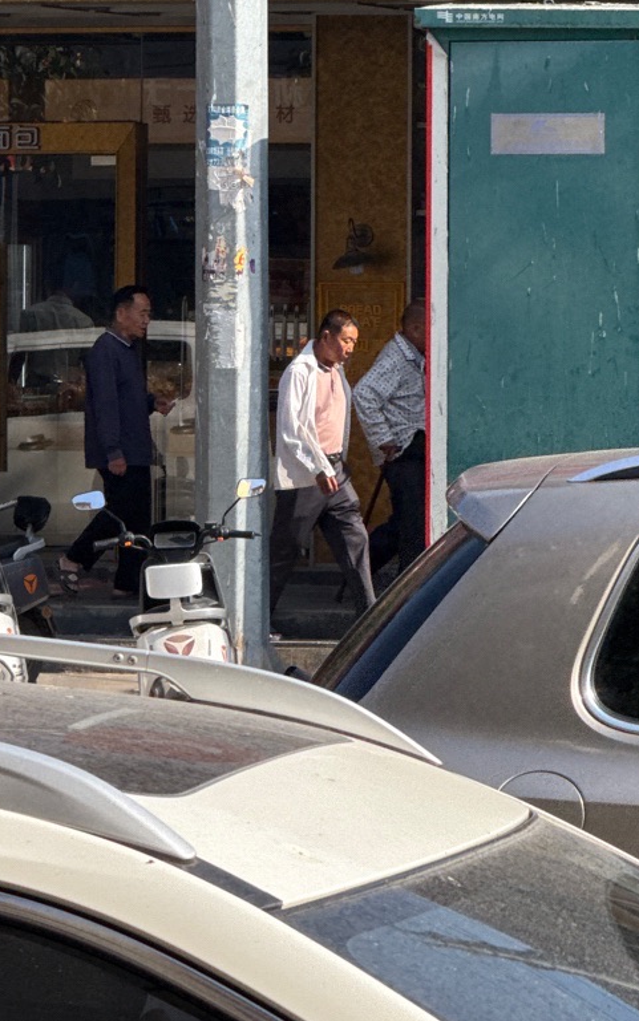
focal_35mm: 248
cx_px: 25
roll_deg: -1.4
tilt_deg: +1.6
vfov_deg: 8.4
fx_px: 6906
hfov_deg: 5.3
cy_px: 114
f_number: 2.8
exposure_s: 1/550
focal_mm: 15.66
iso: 50
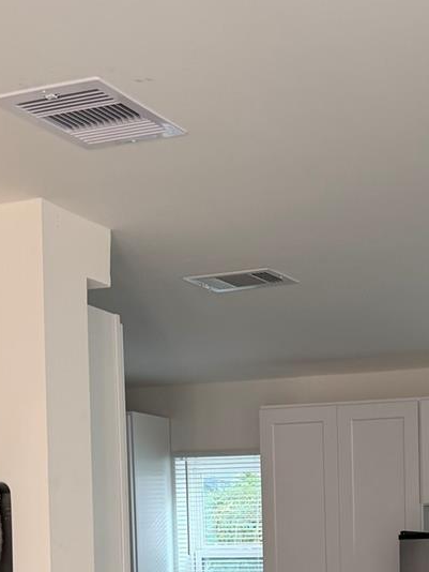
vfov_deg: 26.4
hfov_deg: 20.5
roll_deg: +1.5
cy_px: 598
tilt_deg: -2.5
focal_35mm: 69
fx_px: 1139
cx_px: 447
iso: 100
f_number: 1.78
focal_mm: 6.76
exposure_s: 1/121
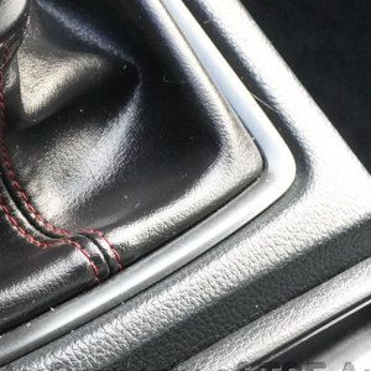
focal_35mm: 139
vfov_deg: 12.4
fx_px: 1685
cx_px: -40
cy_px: -6
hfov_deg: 12.3
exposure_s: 1/250
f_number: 9
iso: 5000
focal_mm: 32
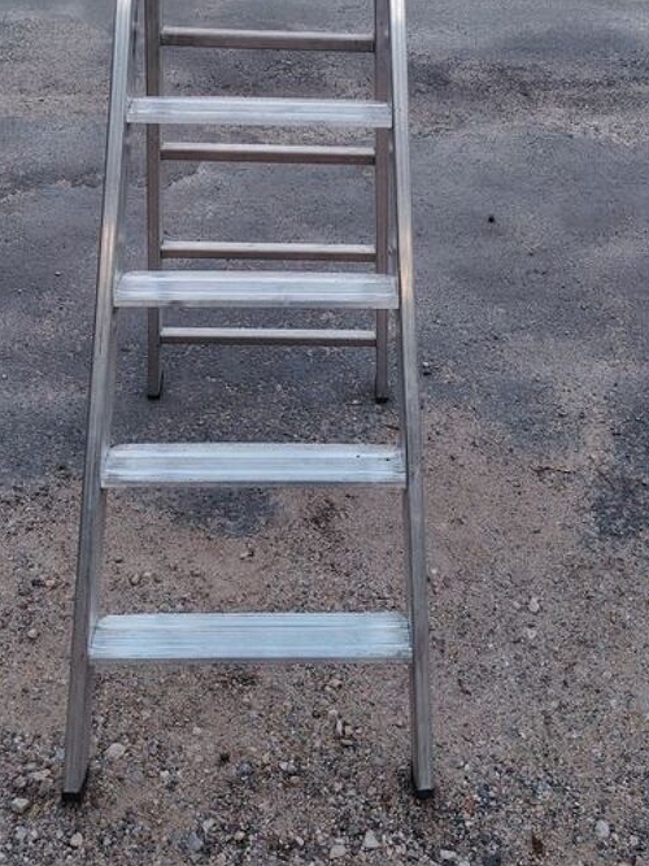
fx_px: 1200
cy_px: 167
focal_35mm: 48
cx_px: 371
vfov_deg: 38.1
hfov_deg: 30.2
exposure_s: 1/33.3
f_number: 1.75
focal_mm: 5.25
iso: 456
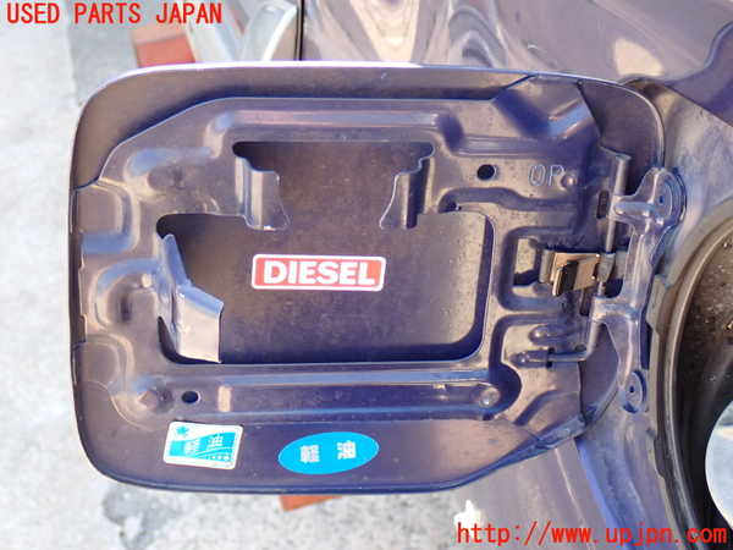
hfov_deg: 33.2
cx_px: 366
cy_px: 275
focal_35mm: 58
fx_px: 1228
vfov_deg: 25.2
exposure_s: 1/60
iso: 200
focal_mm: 10.35
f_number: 3.5
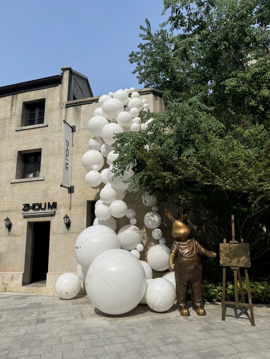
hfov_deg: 56.9
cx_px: 135
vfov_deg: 71.6
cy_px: 180
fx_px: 249
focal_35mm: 24
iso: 80
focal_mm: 6.76
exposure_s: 1/5814
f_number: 1.78
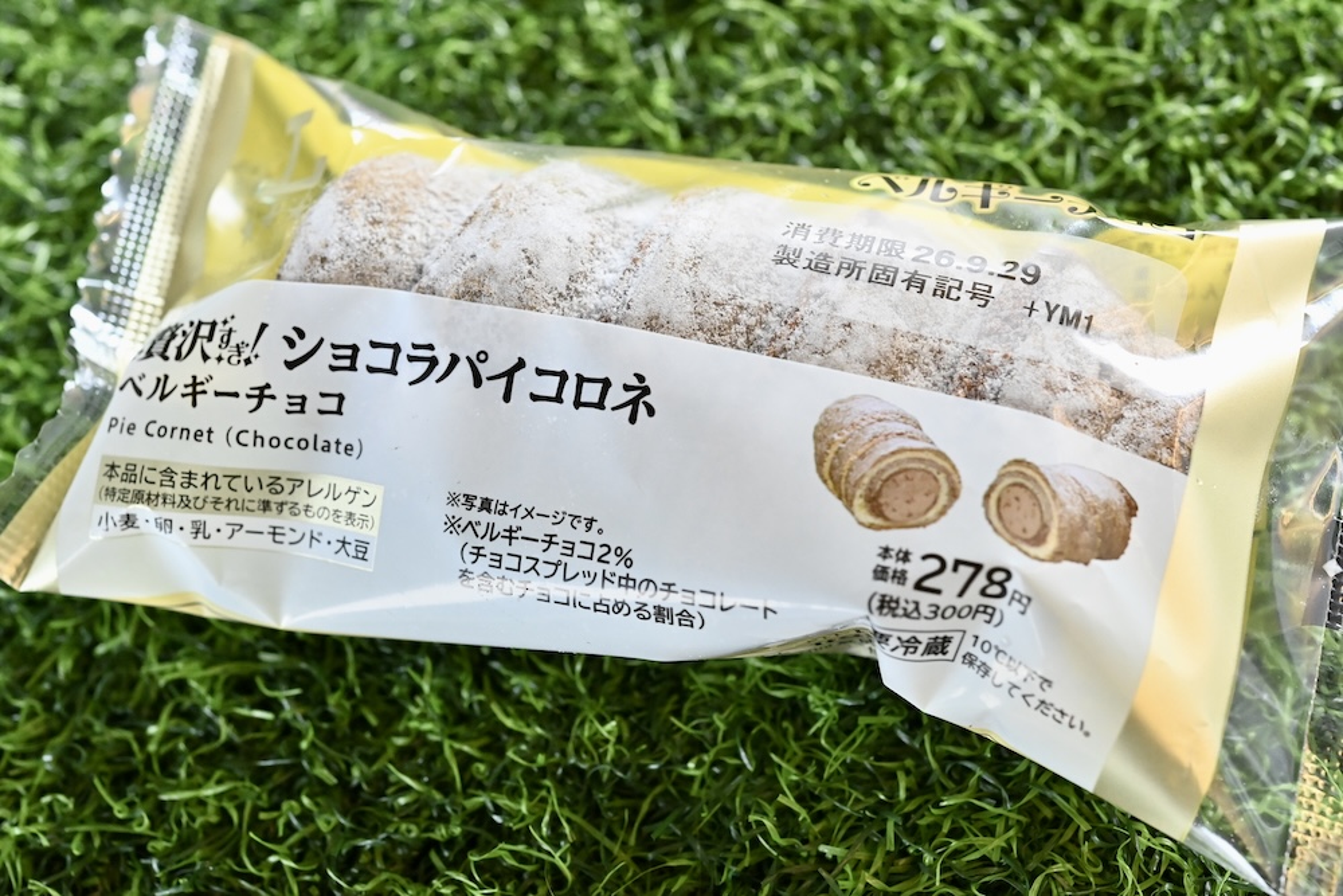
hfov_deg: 33.4
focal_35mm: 60
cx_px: 672
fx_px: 2239
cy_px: 448
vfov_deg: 22.6
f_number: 7.1
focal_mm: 60
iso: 6400
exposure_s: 1/200
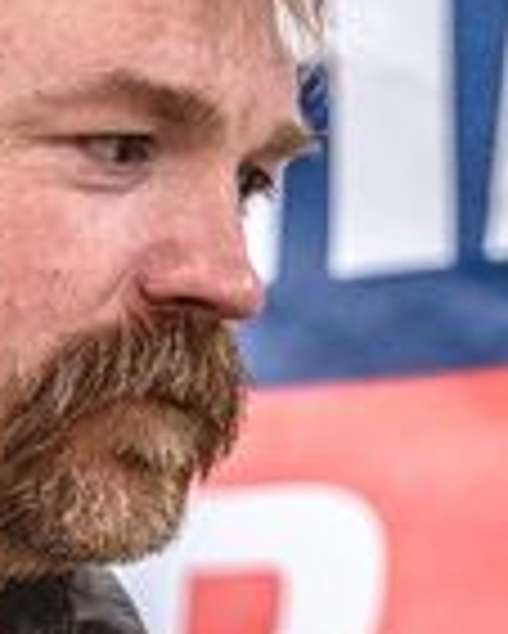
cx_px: 40
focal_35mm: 438
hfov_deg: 3.5
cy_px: 115
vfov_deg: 4.4
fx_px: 8223
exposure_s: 1/320
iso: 6400
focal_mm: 165
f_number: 7.6
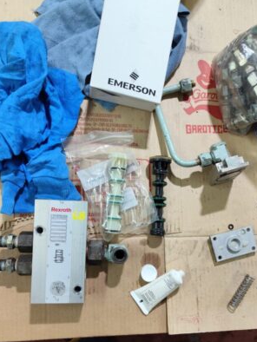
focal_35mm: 28
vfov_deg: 62.8
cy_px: 206
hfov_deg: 49.5
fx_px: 277
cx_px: 153
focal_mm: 6.14
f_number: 1.65
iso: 640
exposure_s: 1/50
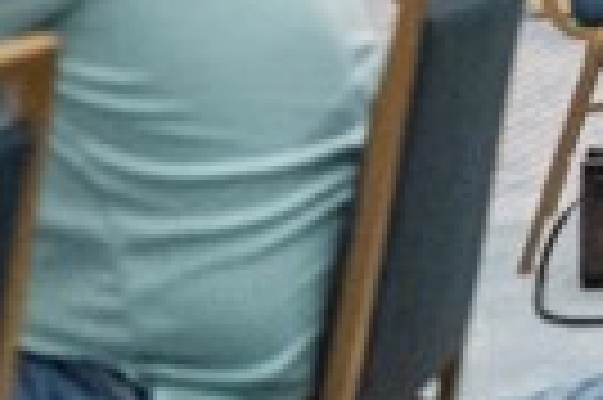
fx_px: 3948
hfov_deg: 8.4
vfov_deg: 5.4
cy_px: -888
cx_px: 1084
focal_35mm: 236
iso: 2500
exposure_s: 1/400
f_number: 2.2
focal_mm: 35
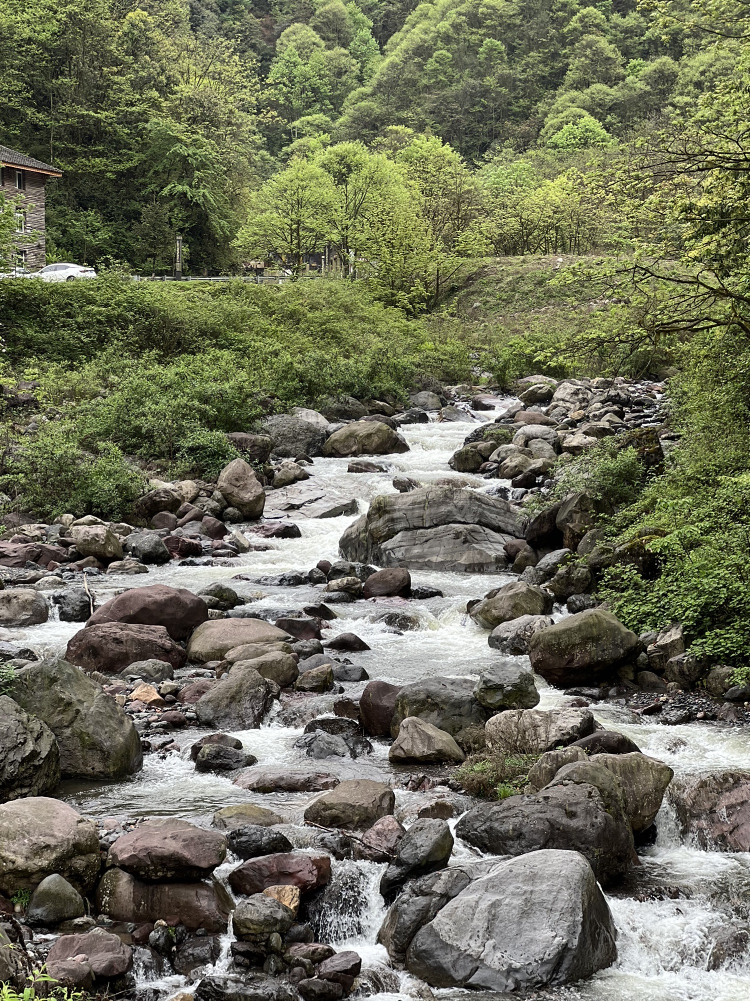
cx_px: 375
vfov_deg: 25.3
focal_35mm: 77
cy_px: 500
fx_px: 2224
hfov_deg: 19.1
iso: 25
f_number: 2.8
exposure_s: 1/198
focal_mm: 9
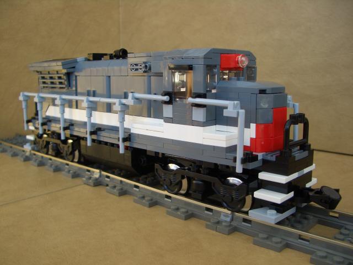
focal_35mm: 35
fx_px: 357
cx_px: 176
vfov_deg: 40.7
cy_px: 132
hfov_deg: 52.6
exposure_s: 1/100
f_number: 2.6
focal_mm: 5.8
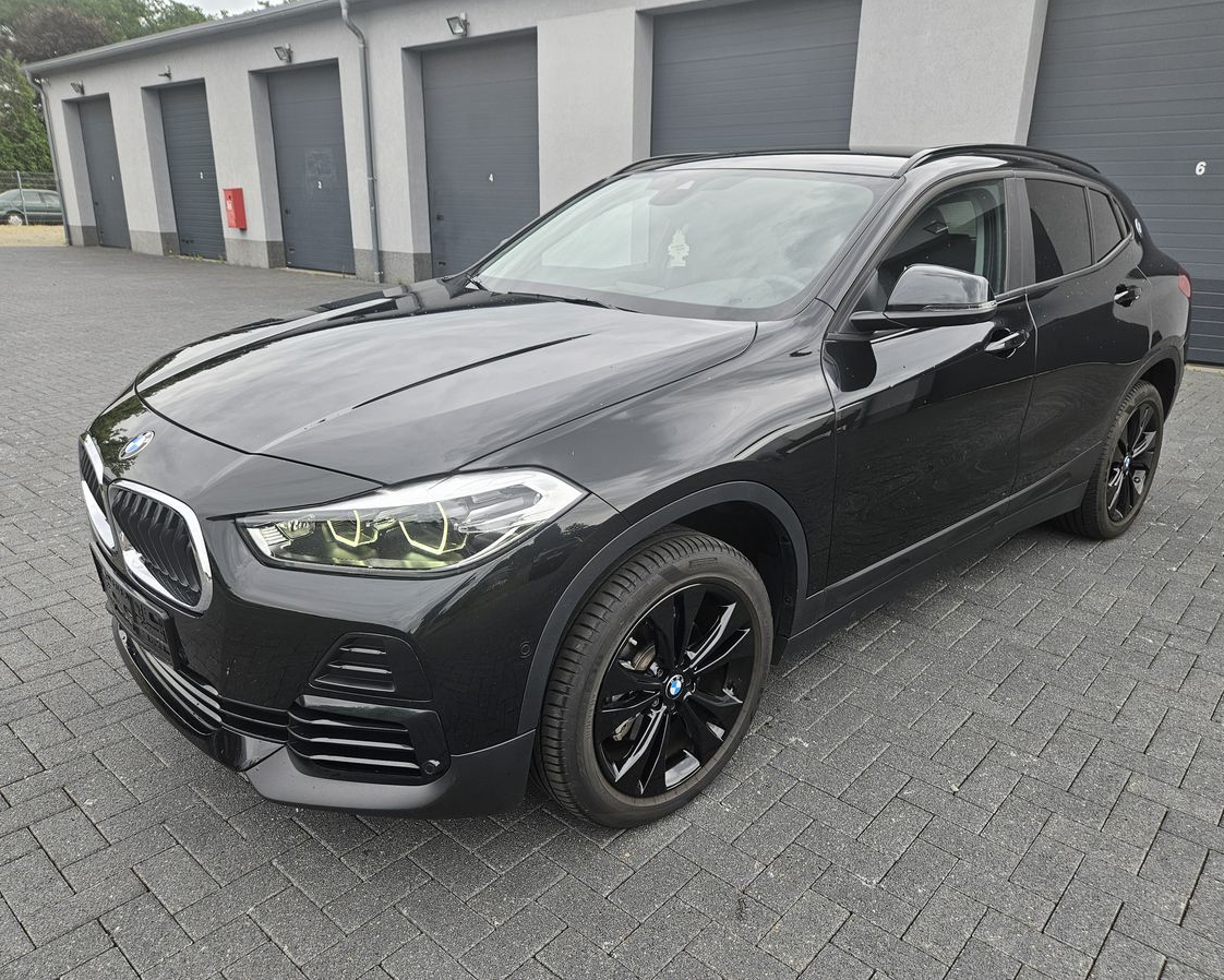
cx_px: 636
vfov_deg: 58.8
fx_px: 870
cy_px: 490
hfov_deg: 70.2
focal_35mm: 24
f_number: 1.8
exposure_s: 1/180
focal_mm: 5.4
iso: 32
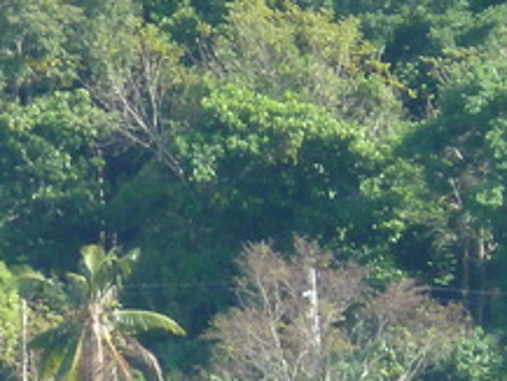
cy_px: 645
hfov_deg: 1.7
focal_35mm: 1163
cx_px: -287
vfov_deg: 1.3
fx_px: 17043
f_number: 4.6
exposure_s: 1/125
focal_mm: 34.4
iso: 80
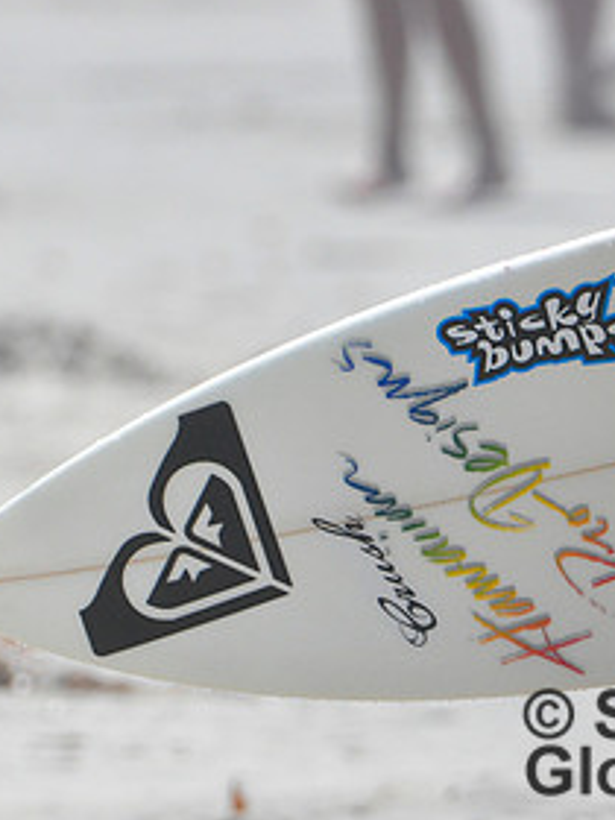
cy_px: 315
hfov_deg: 0.9
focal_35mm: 1643
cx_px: 477
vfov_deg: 1.2
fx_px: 38920
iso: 1250
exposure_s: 1/2000
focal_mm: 550
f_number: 10
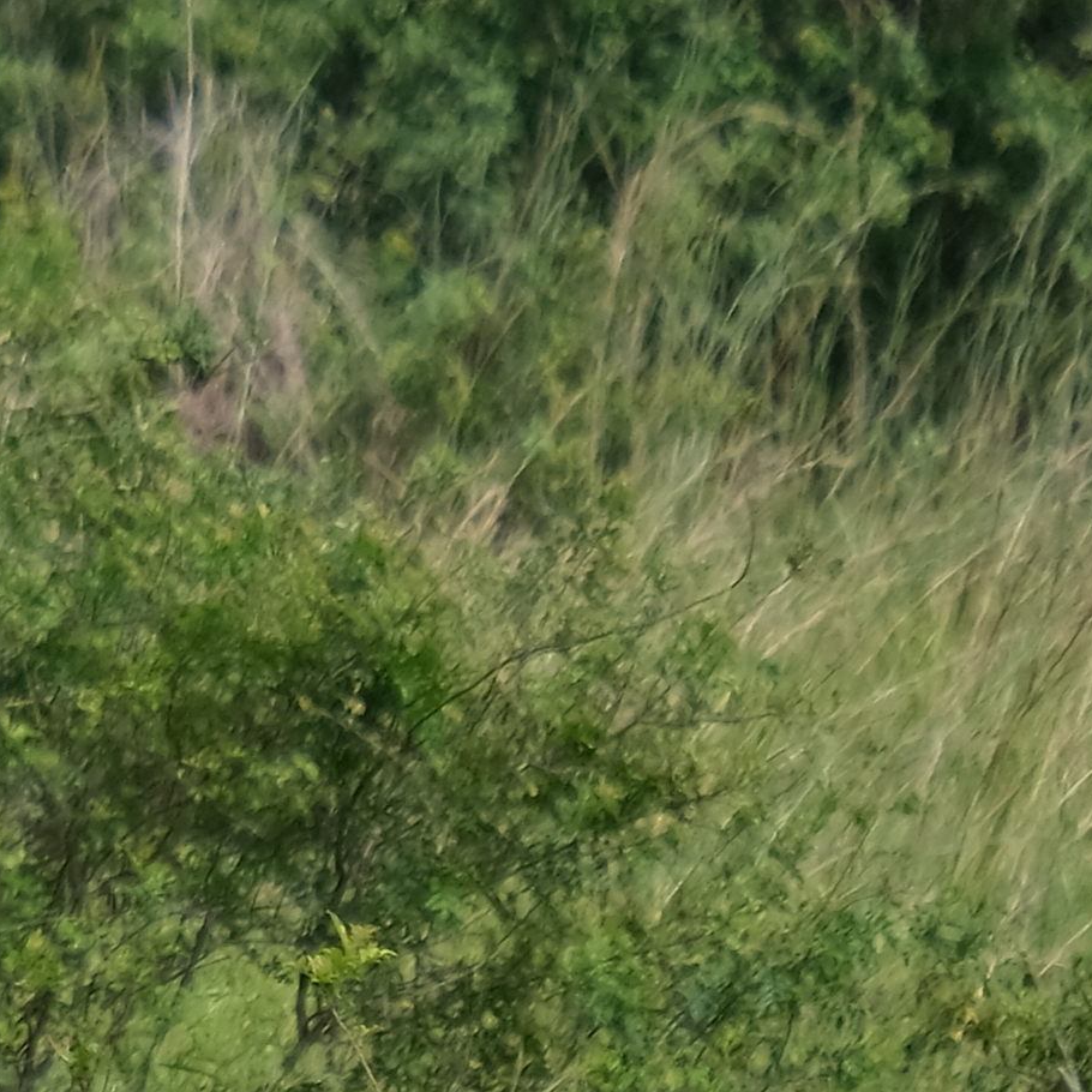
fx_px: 62422
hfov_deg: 1.0
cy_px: 1688
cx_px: -2273
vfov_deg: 1.0
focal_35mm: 1749
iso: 160
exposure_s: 1/400
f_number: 5.6
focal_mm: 200
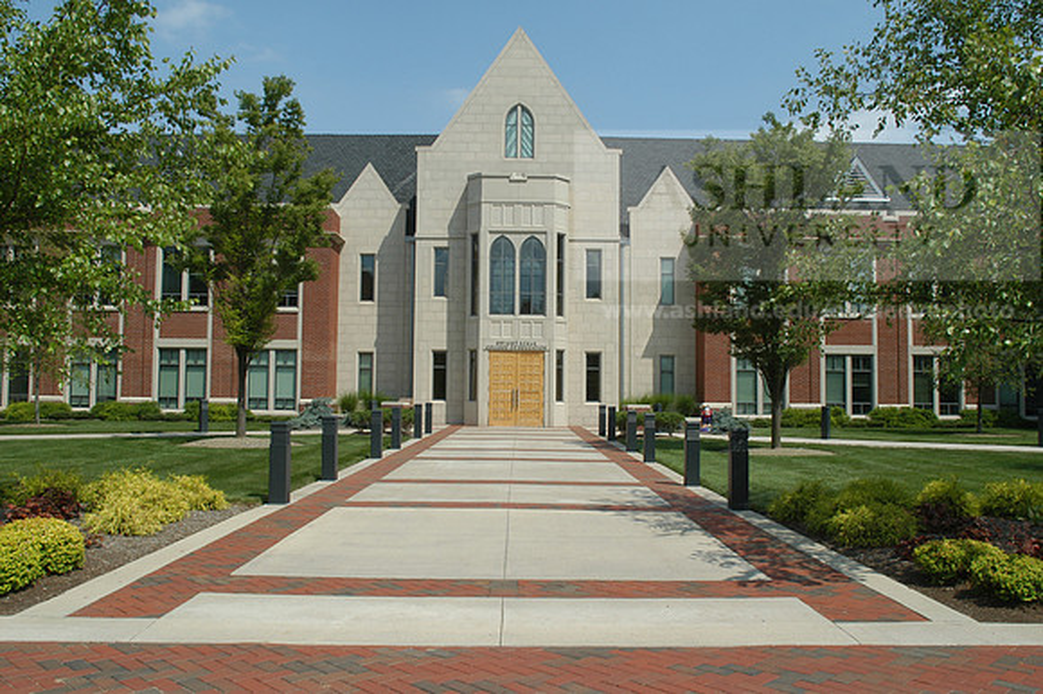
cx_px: 522
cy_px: 347
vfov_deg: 43.6
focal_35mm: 30
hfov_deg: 62.0
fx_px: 869
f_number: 7.1
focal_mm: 20
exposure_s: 1/640
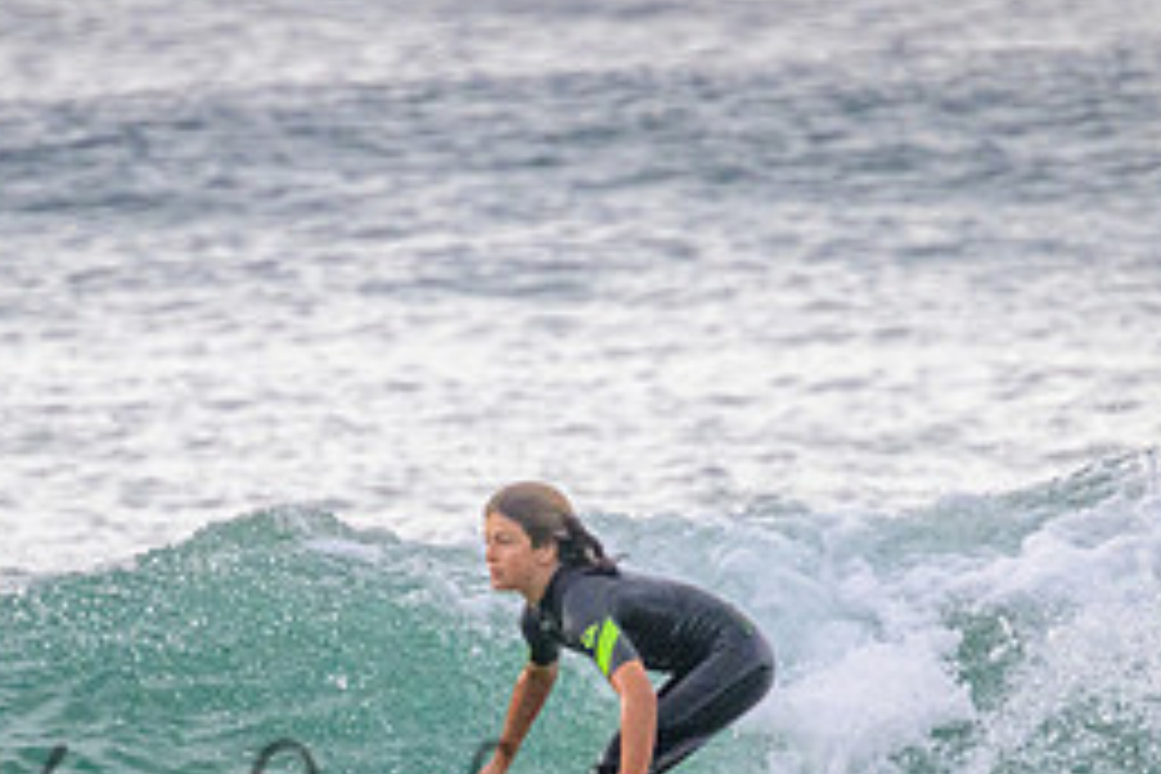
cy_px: 772
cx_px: 446
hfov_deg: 1.1
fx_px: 57884
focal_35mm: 1795
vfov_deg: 0.8
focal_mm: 800
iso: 4000
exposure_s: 1/2000
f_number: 11
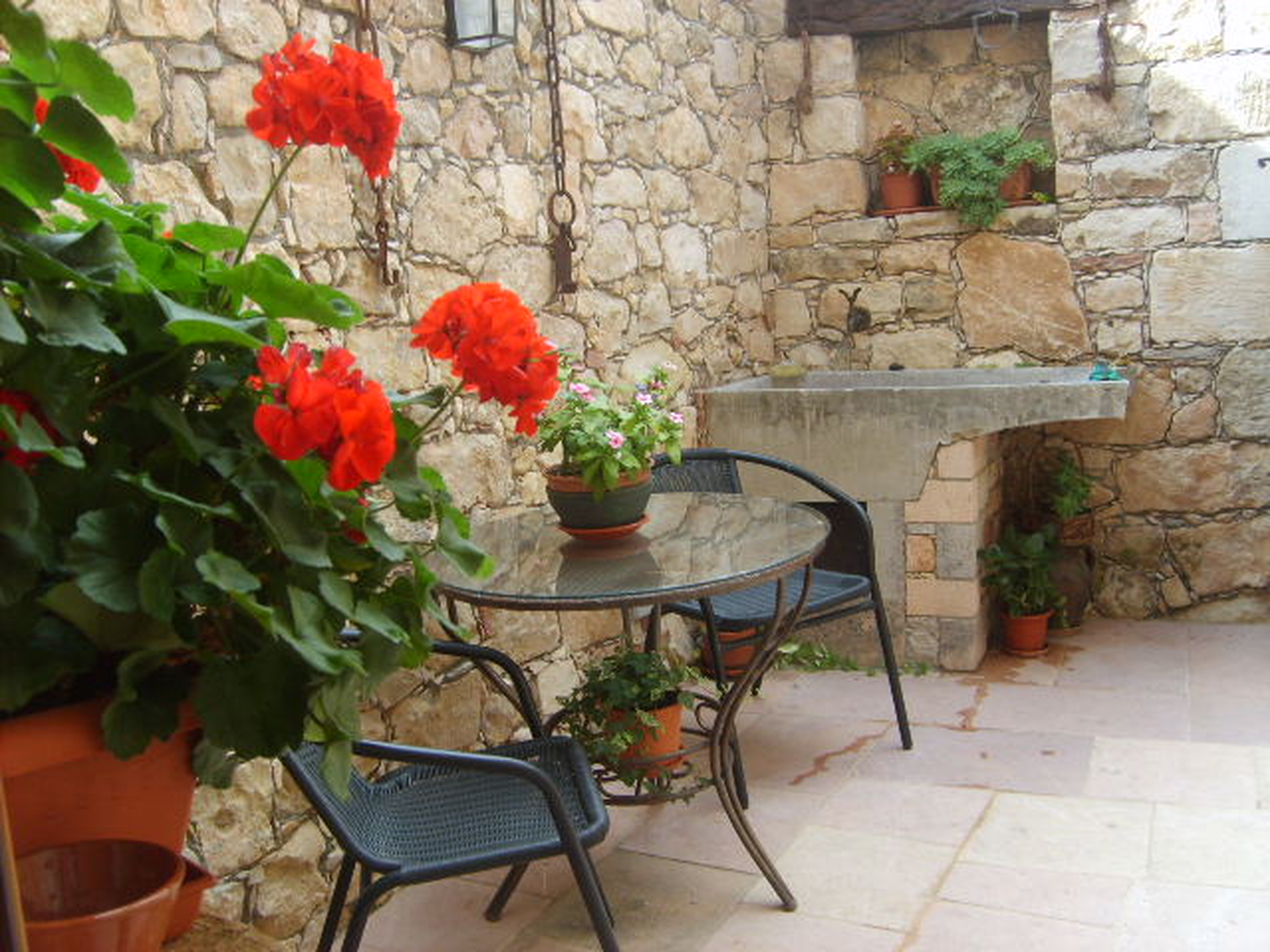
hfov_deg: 52.6
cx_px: 635
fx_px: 1284
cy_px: 476
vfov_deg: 40.7
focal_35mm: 35
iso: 50
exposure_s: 1/90
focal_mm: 5.8
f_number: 2.8
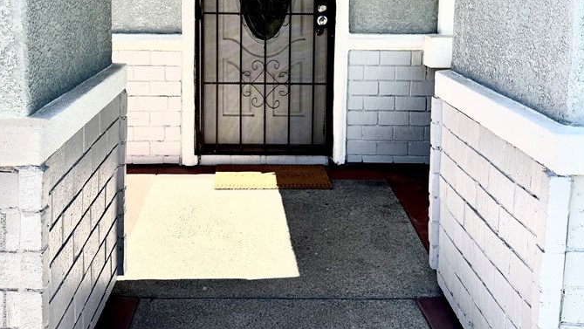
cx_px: 258
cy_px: 37
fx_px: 620
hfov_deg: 50.3
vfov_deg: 28.6
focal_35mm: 40
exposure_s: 1/1869
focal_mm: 6.76
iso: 80
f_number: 1.78
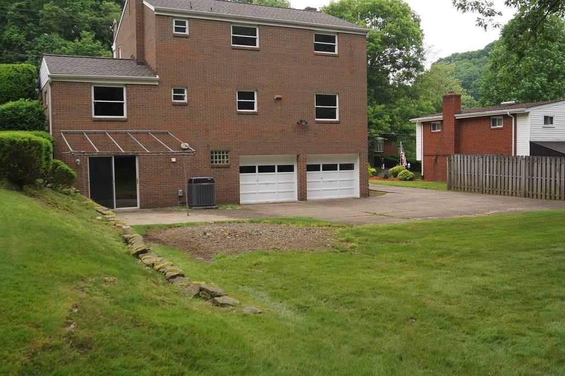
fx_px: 565
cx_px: 282
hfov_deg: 53.1
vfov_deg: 36.8
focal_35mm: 36
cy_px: 188
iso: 100
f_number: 5
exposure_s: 1/100
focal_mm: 24
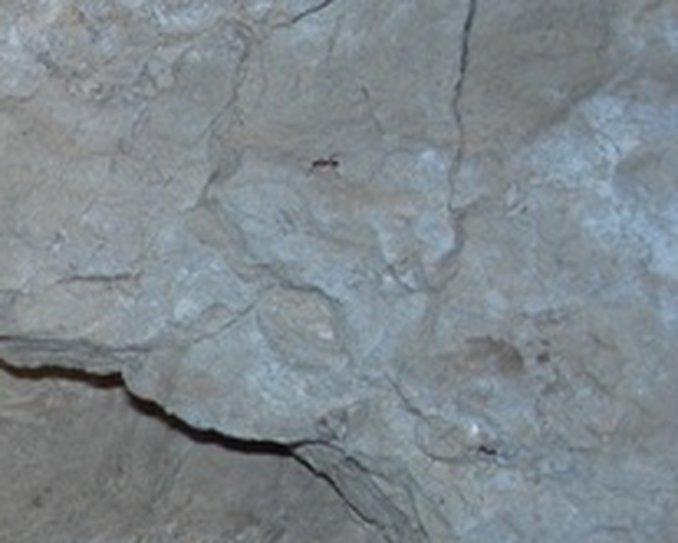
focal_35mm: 115
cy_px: 527
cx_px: -355
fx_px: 2309
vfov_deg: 13.3
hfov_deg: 15.4
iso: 50
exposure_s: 1/60.1
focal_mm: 7.8
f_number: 2.8
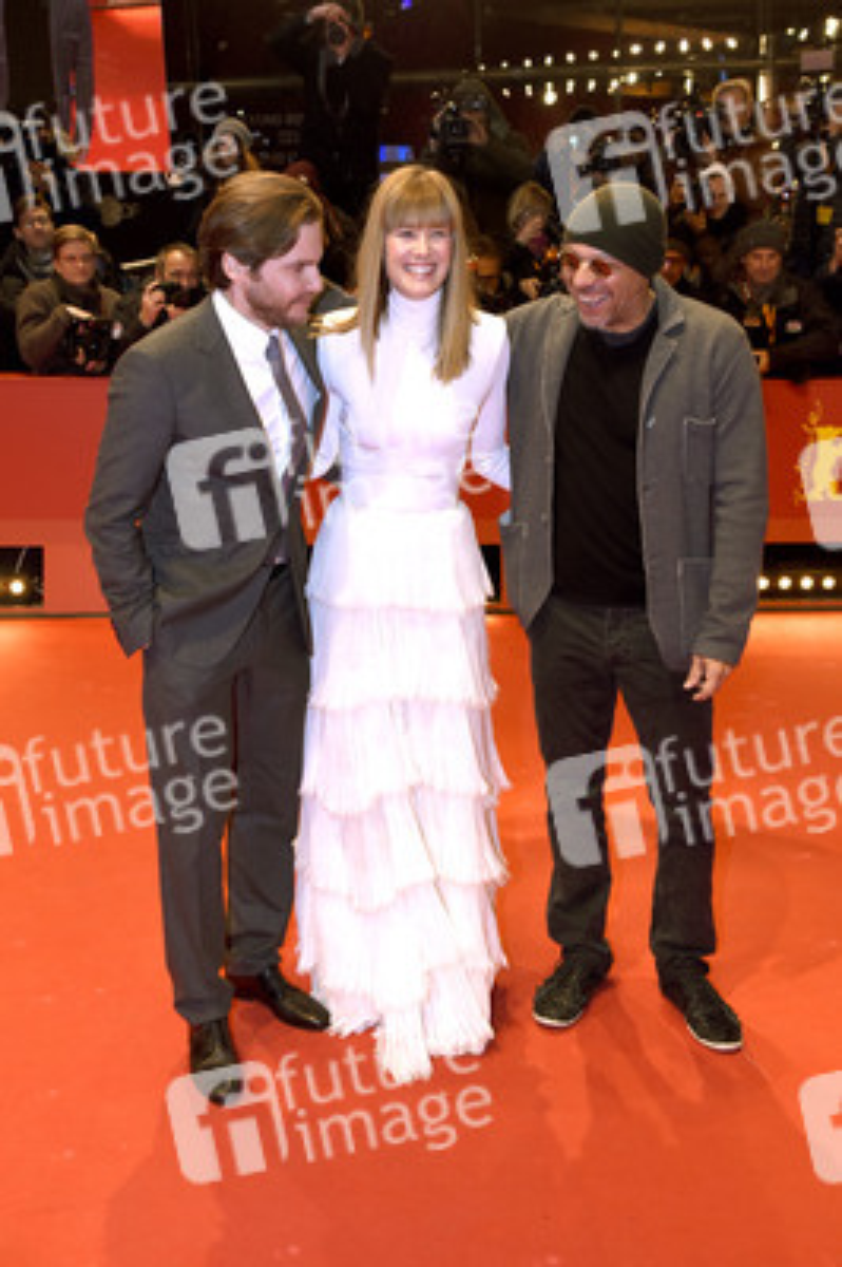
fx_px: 1371
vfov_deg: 49.6
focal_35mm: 39
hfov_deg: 34.2
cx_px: 421
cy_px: 634
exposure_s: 1/160
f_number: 5
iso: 640
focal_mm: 26
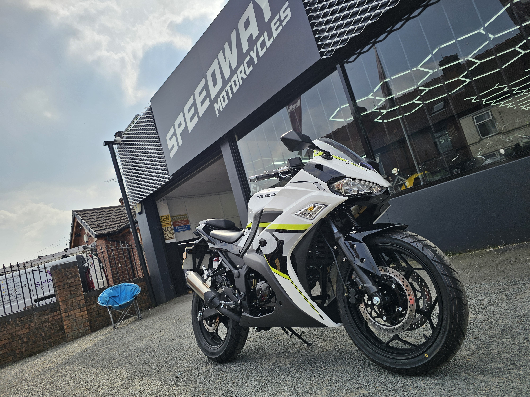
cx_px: 265
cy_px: 198
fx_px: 352
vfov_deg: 58.9
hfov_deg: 73.9
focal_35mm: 23
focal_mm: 6.3
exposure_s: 1/697
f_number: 1.7
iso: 10
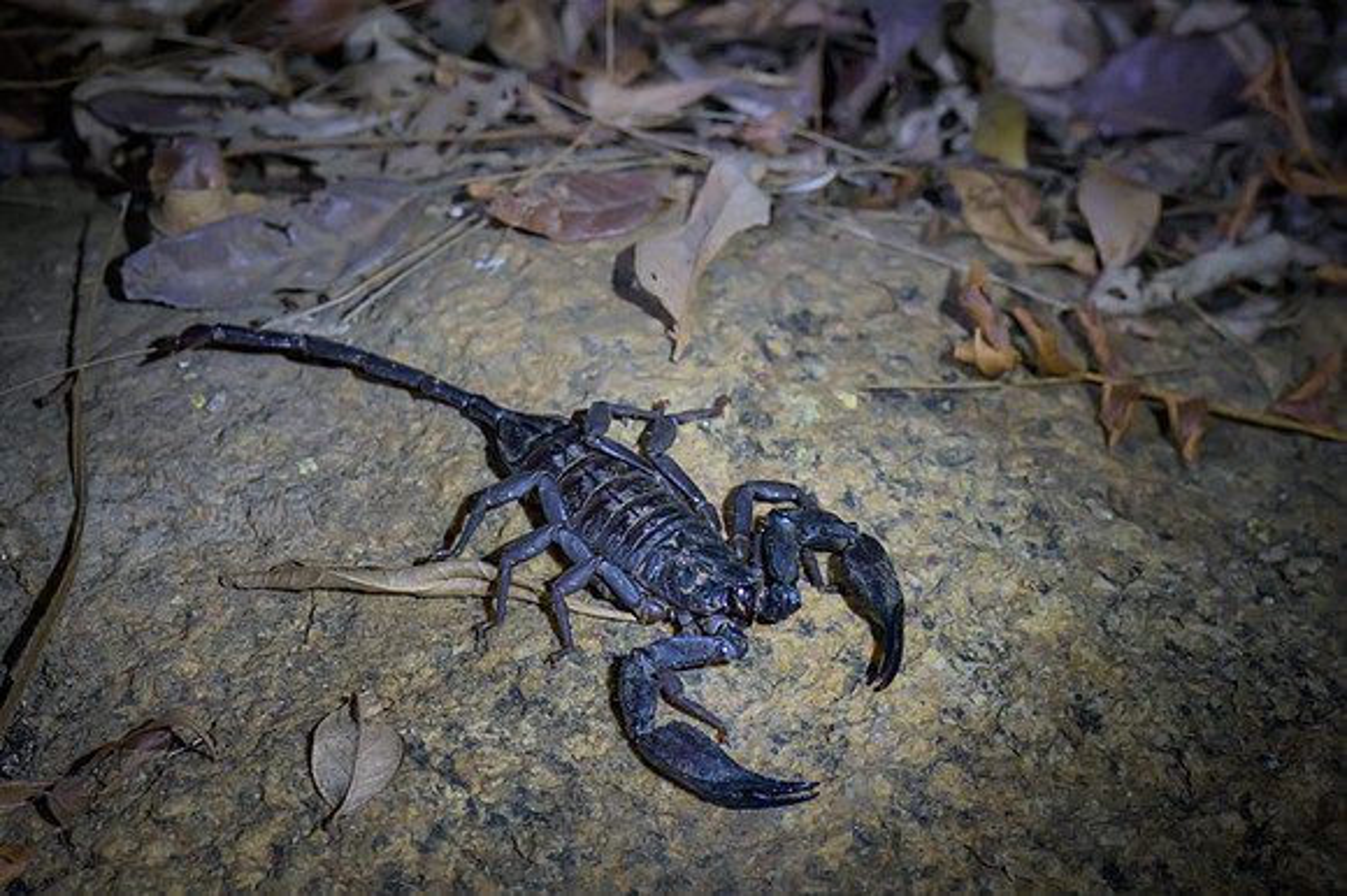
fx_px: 7217
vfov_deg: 7.1
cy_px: 496
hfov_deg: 10.7
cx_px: 733
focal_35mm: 193
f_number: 9
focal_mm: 160
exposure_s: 1/250
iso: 2000
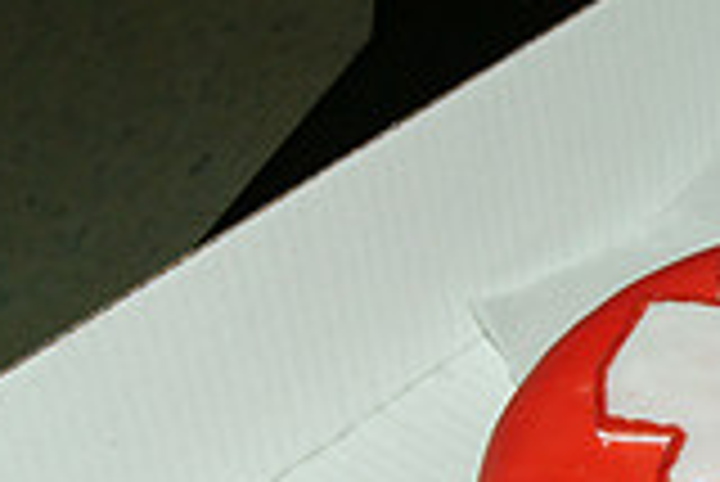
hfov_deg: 12.8
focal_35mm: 152
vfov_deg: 9.0
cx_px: 1062
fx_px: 3043
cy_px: 507
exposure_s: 1/125
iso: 400
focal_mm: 28
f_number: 11
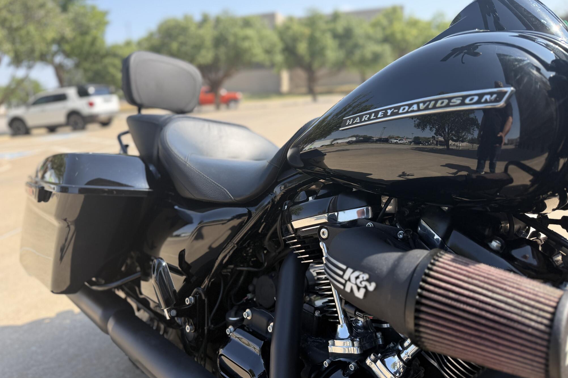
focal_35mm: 25
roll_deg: +5.2
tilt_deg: -11.0
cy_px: 171
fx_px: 394
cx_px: 284
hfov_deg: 71.5
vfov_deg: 51.2
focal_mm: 6.76
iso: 100
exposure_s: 1/1855
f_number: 1.78
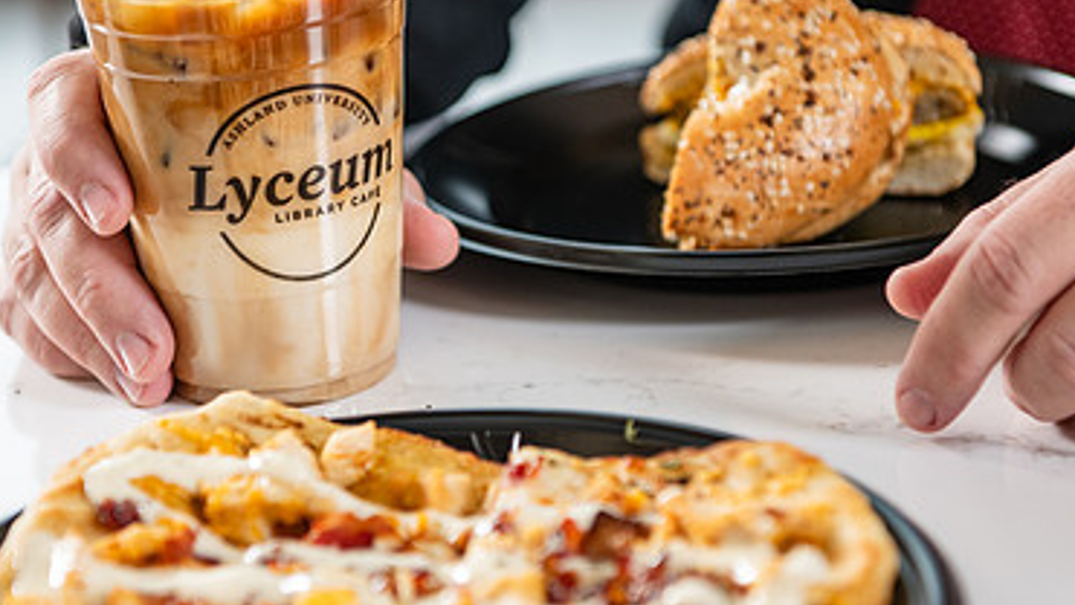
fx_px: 3080
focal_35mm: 108
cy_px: 248
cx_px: 420
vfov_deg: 11.2
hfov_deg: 19.8
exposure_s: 1/200
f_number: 3.5
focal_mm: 66
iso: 500
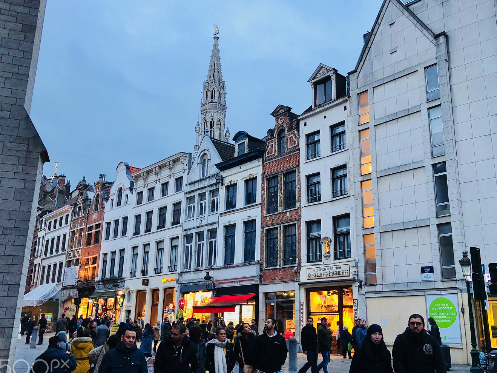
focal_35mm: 34
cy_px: 191
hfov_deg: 53.8
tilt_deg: +15.3
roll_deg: +0.0
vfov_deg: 41.8
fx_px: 488
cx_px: 278
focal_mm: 4
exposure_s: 1/25
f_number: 1.8
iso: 32
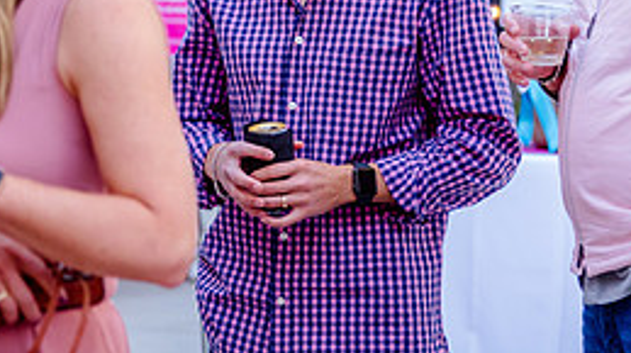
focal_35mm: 235
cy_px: -13
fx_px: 3927
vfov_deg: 5.1
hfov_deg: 9.2
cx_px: 203
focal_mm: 95
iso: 1600
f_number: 4
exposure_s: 1/400
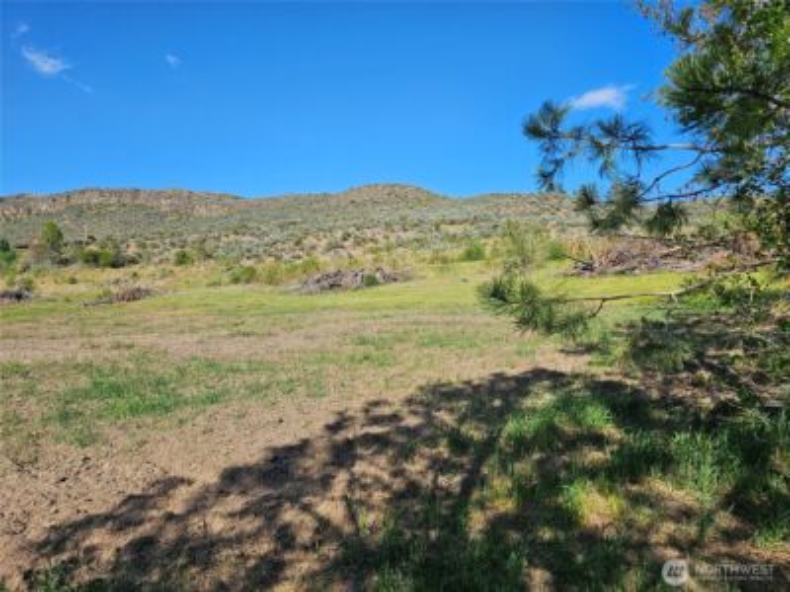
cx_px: 395
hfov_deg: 73.9
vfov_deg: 58.9
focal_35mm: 23
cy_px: 296
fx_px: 525
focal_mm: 6.3
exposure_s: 1/1245
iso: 20
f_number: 1.7
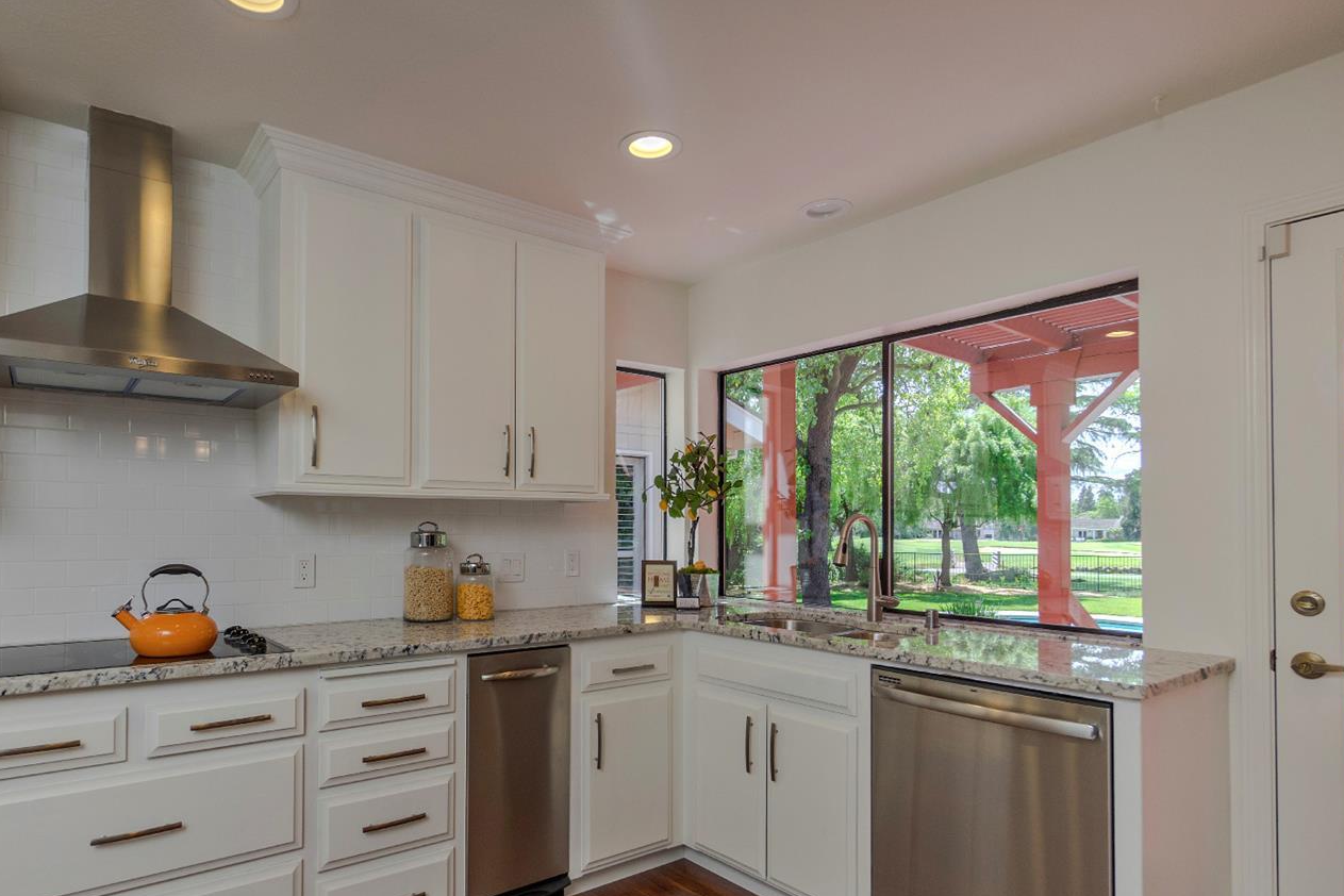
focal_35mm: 19
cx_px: 587
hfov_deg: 86.5
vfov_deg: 64.2
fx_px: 709
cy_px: 513
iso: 100
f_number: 5
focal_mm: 11
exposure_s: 1/200
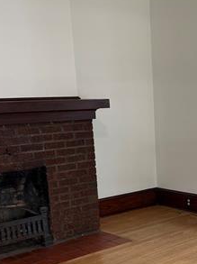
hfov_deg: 22.2
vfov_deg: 30.1
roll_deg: +0.7
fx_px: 479
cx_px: 204
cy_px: 210
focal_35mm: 63
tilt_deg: -14.4
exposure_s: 1/111
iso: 125
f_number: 1.78
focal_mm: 6.76
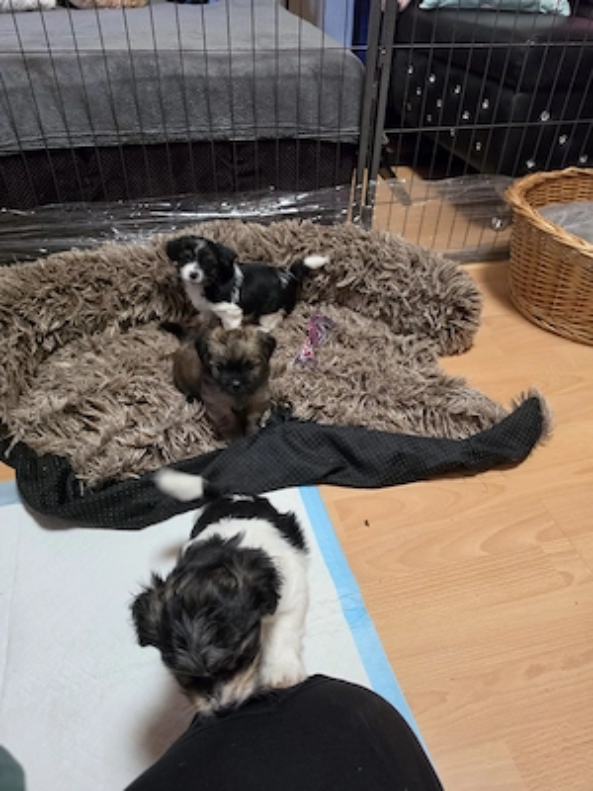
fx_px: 525
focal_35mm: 23
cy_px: 396
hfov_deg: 58.9
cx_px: 296
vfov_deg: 73.9
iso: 1250
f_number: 1.4
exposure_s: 1/101
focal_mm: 6.5
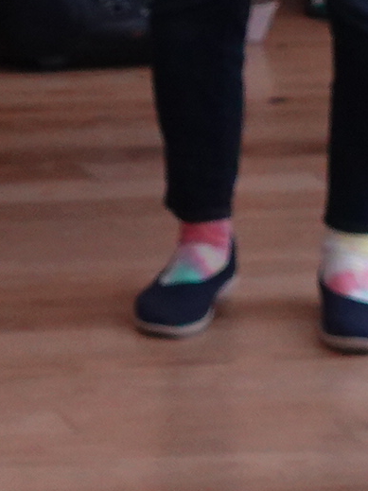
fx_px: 5105
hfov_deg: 4.1
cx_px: -128
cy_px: -626
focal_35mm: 360
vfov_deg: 5.4
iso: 800
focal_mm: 18.3
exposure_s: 1/640
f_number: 4
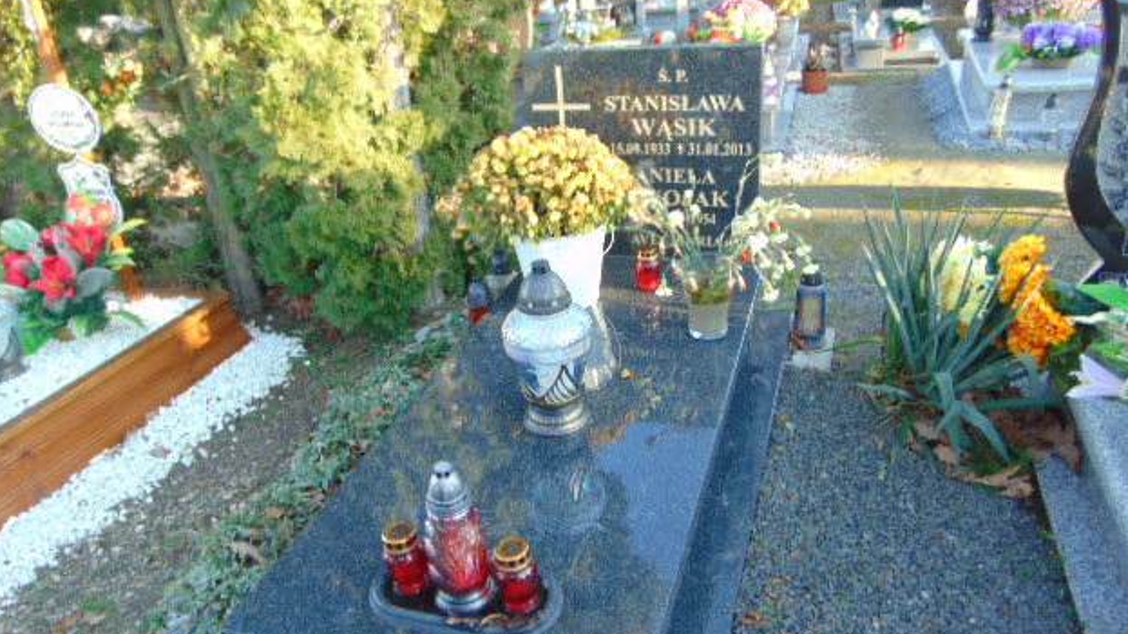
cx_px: 569
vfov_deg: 41.4
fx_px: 837
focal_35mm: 28
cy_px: 357
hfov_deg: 67.9
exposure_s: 1/60
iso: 80
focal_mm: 4.5
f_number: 3
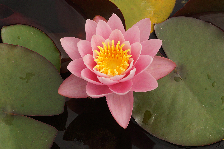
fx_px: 933
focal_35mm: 150
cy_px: 74
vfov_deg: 9.1
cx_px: 112
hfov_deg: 13.7
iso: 200
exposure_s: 1/160
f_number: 13
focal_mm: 100
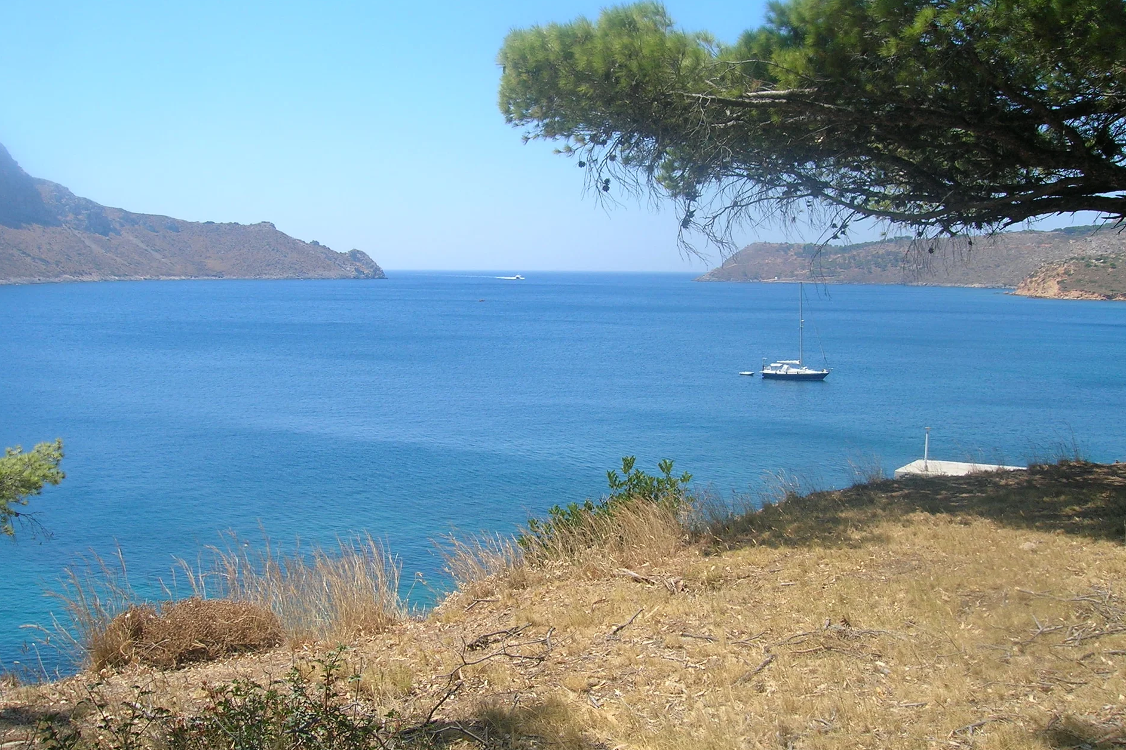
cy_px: 359
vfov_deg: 36.9
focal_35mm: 36
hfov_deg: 53.1
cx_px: 561
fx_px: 1126
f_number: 4.9
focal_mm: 5.7
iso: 50
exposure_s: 1/338
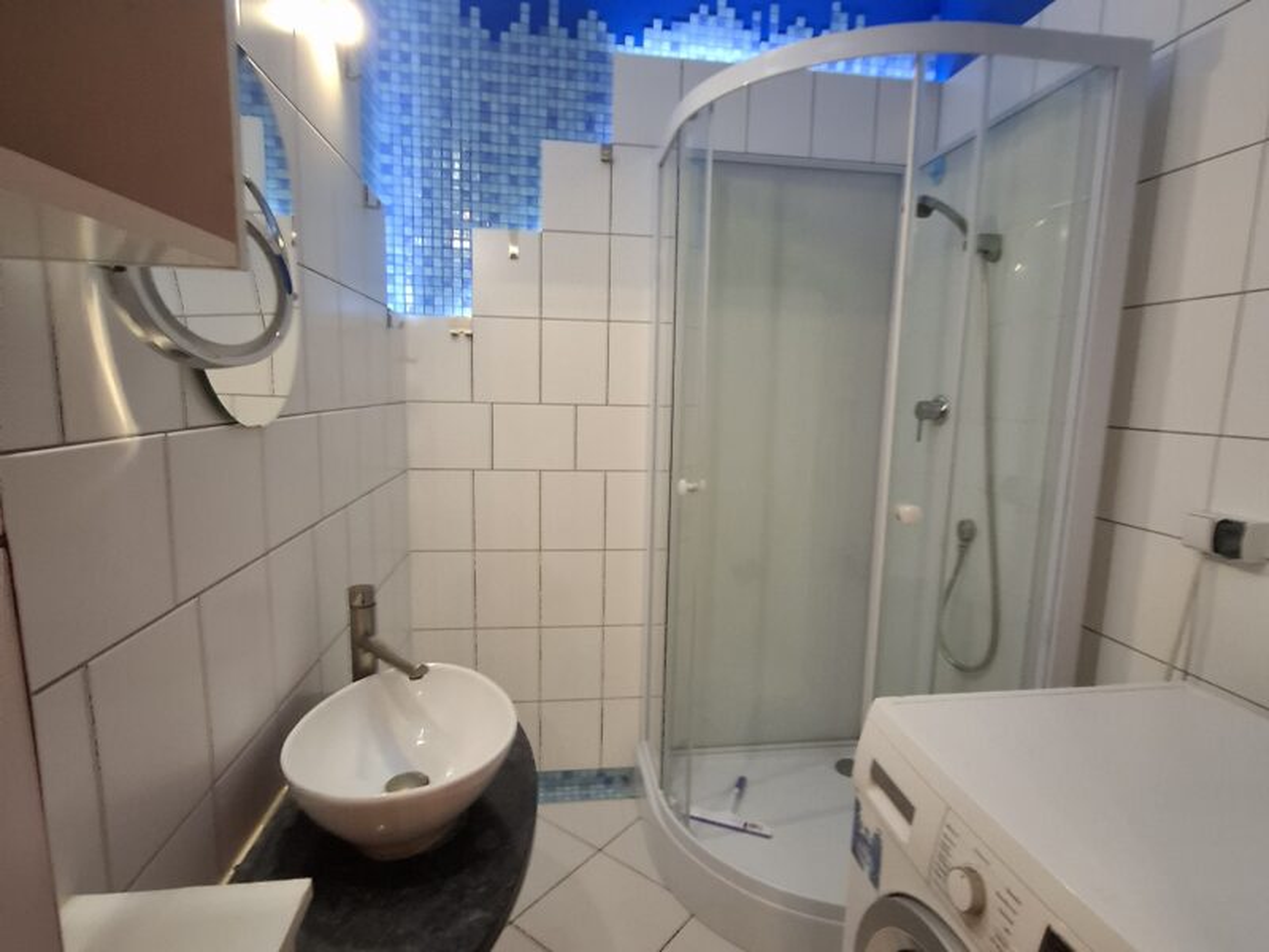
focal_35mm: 13
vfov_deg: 89.9
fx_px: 477
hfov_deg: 106.2
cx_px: 634
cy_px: 476
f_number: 2.2
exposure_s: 1/25
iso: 160
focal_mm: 1.74
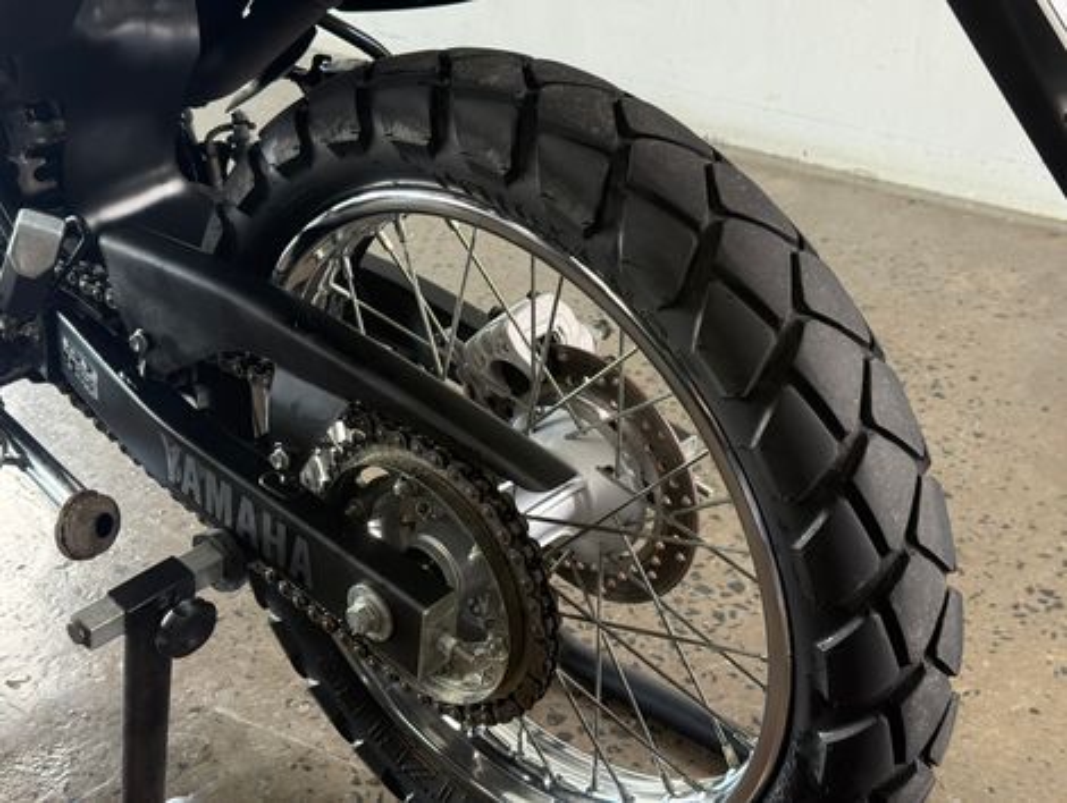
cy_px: 402
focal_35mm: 48
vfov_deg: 30.3
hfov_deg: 39.6
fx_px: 1482
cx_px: 534
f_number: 1.78
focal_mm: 6.76
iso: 200
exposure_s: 1/112
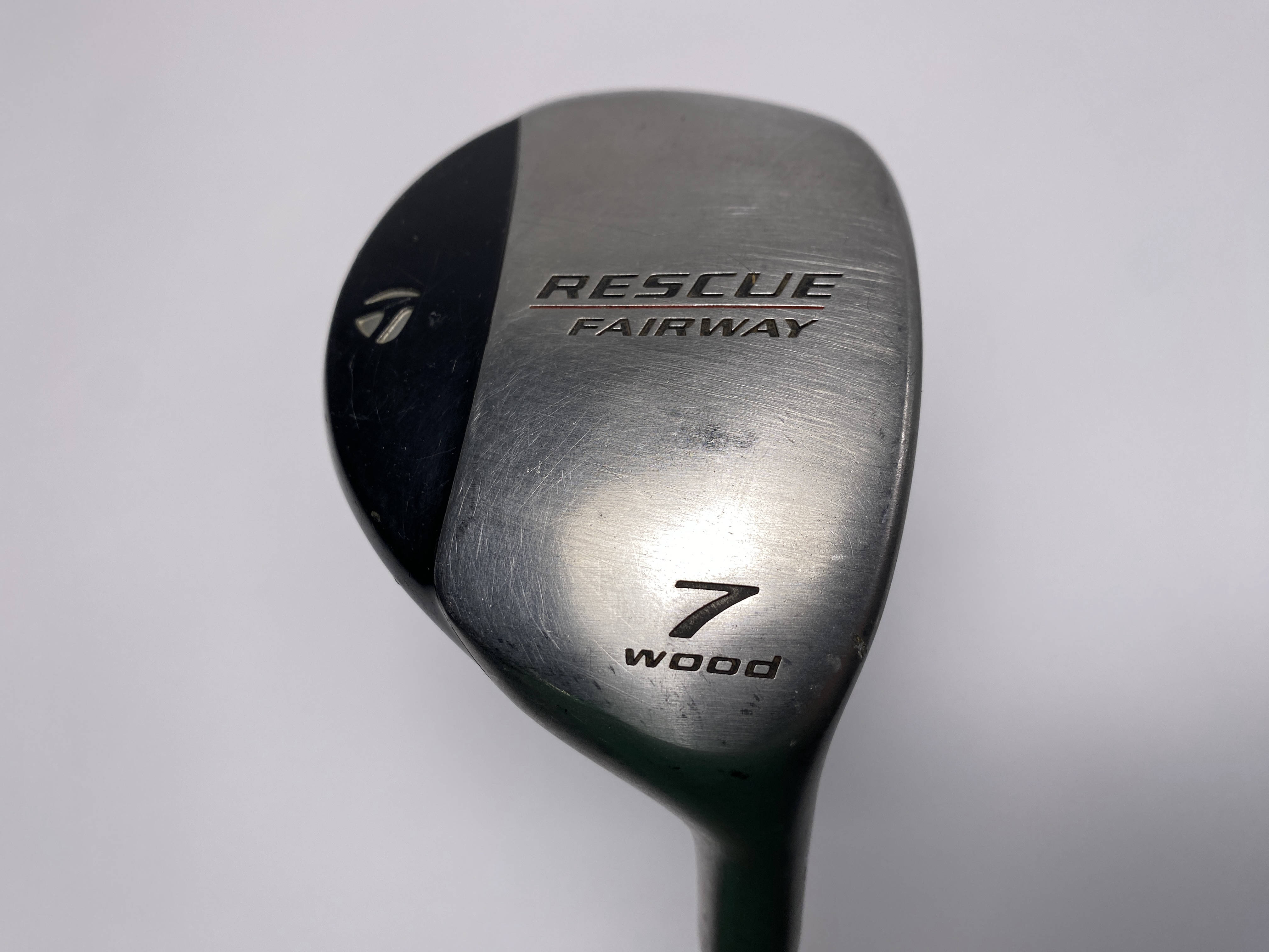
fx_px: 916
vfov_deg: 54.9
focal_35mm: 25
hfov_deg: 69.4
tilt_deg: -69.9
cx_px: 634
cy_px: 476
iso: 32
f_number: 1.8
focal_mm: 4.25
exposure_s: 1/626
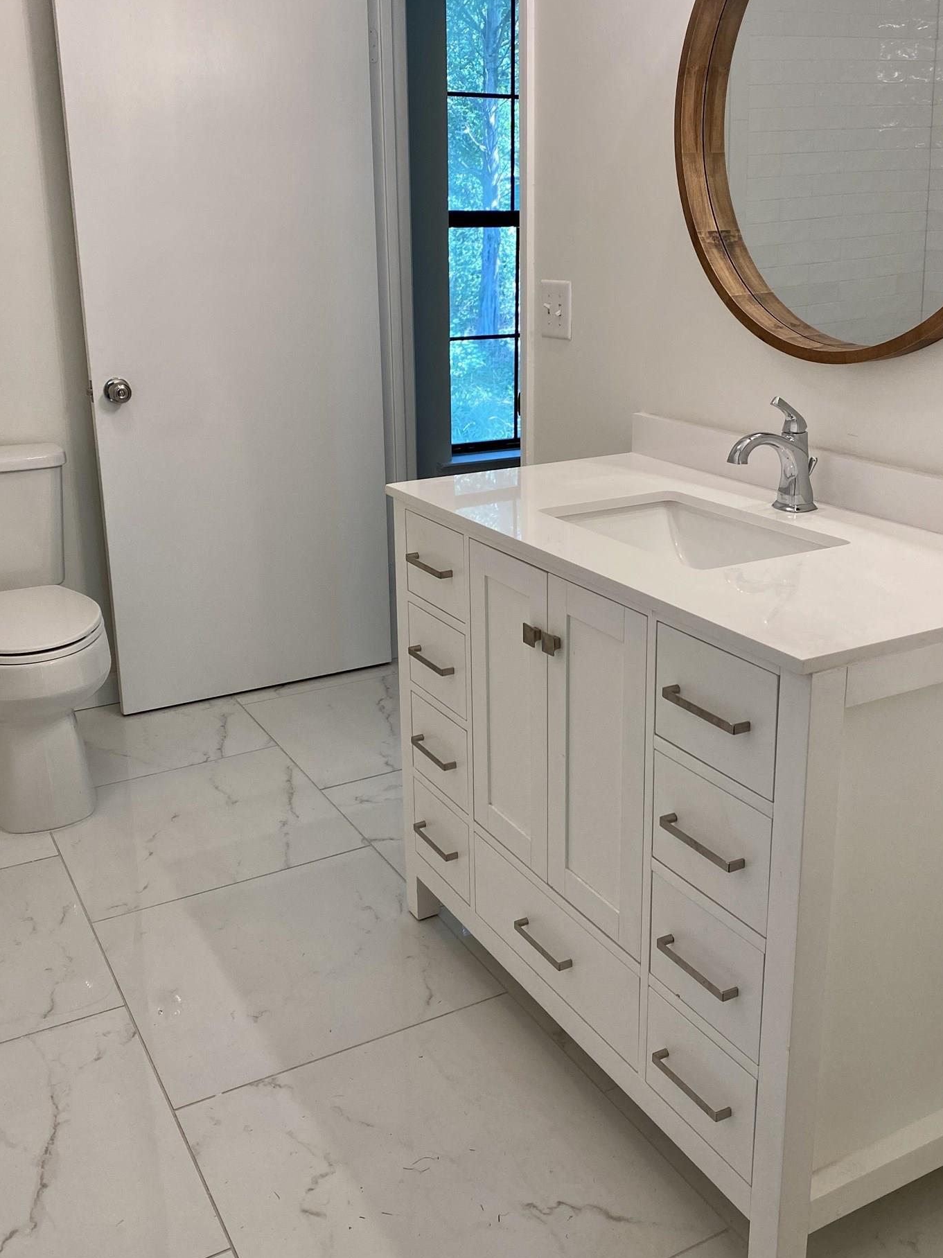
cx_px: 475
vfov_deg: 55.2
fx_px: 1199
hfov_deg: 42.9
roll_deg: +1.1
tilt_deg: -14.9
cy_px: 551
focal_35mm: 33
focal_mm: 4.25
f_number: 1.8
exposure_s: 1/120
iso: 80
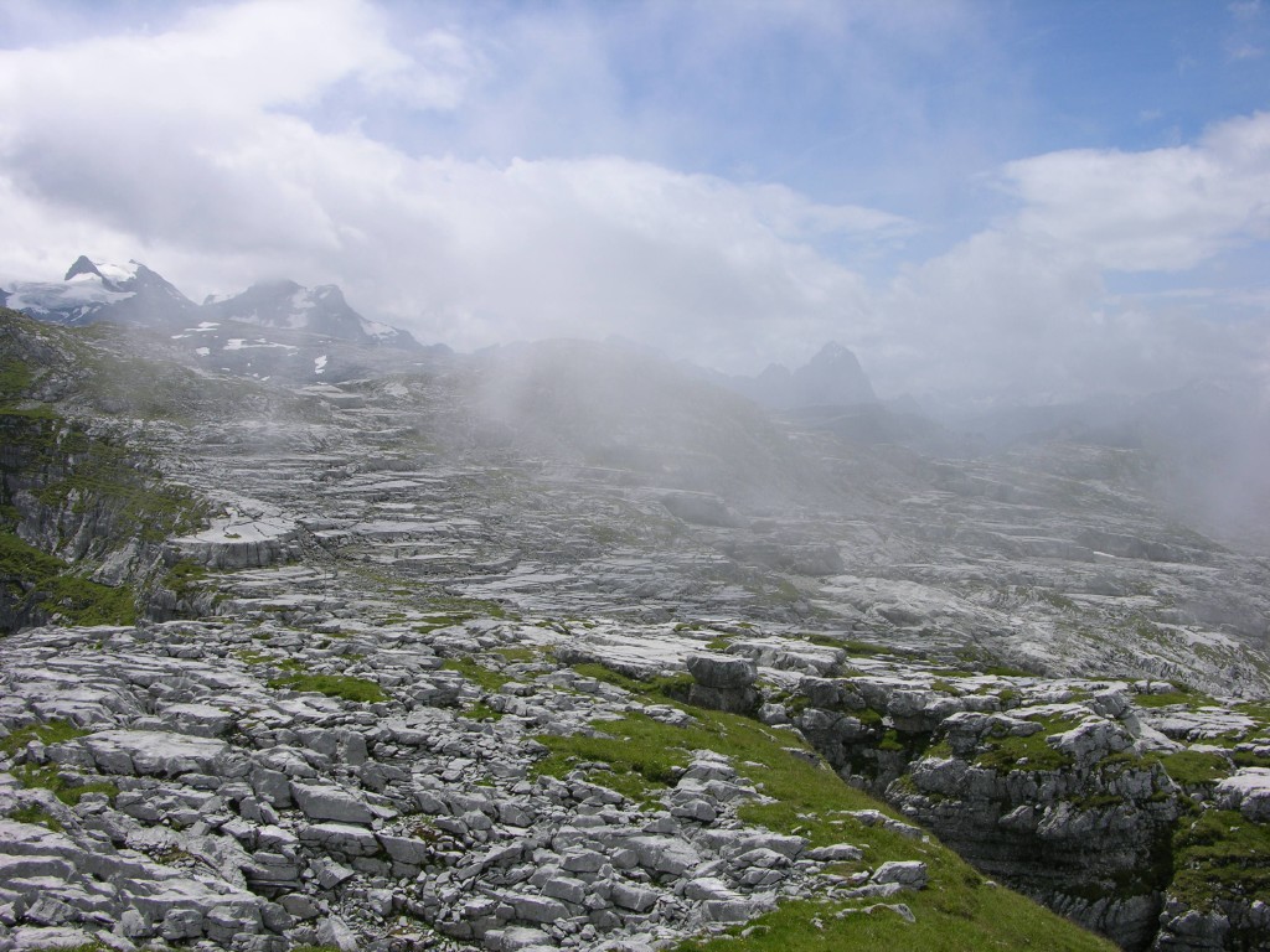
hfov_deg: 52.6
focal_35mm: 35
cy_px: 476
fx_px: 1284
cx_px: 635
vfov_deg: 40.7
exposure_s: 1/320
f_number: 7.1
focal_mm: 8.9
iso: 50
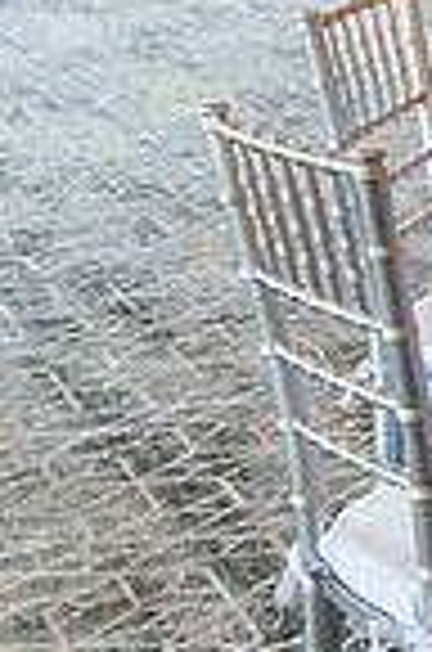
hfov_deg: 9.2
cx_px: 1315
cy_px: -87
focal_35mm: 117
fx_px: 2116
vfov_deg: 16.9
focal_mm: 14
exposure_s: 1/200
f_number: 5.6
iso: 1250
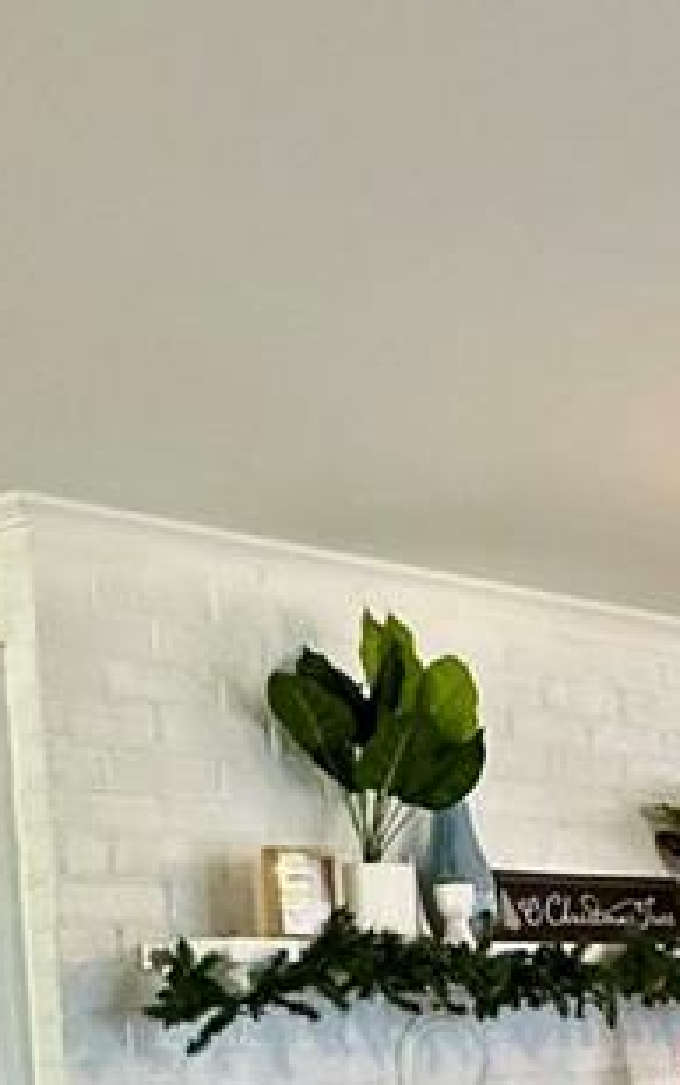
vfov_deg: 25.5
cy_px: 1240
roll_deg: +2.3
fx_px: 2190
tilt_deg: -4.8
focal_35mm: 74
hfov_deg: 16.5
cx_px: 937
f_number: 2.2
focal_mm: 2.22
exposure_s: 1/60
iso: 400
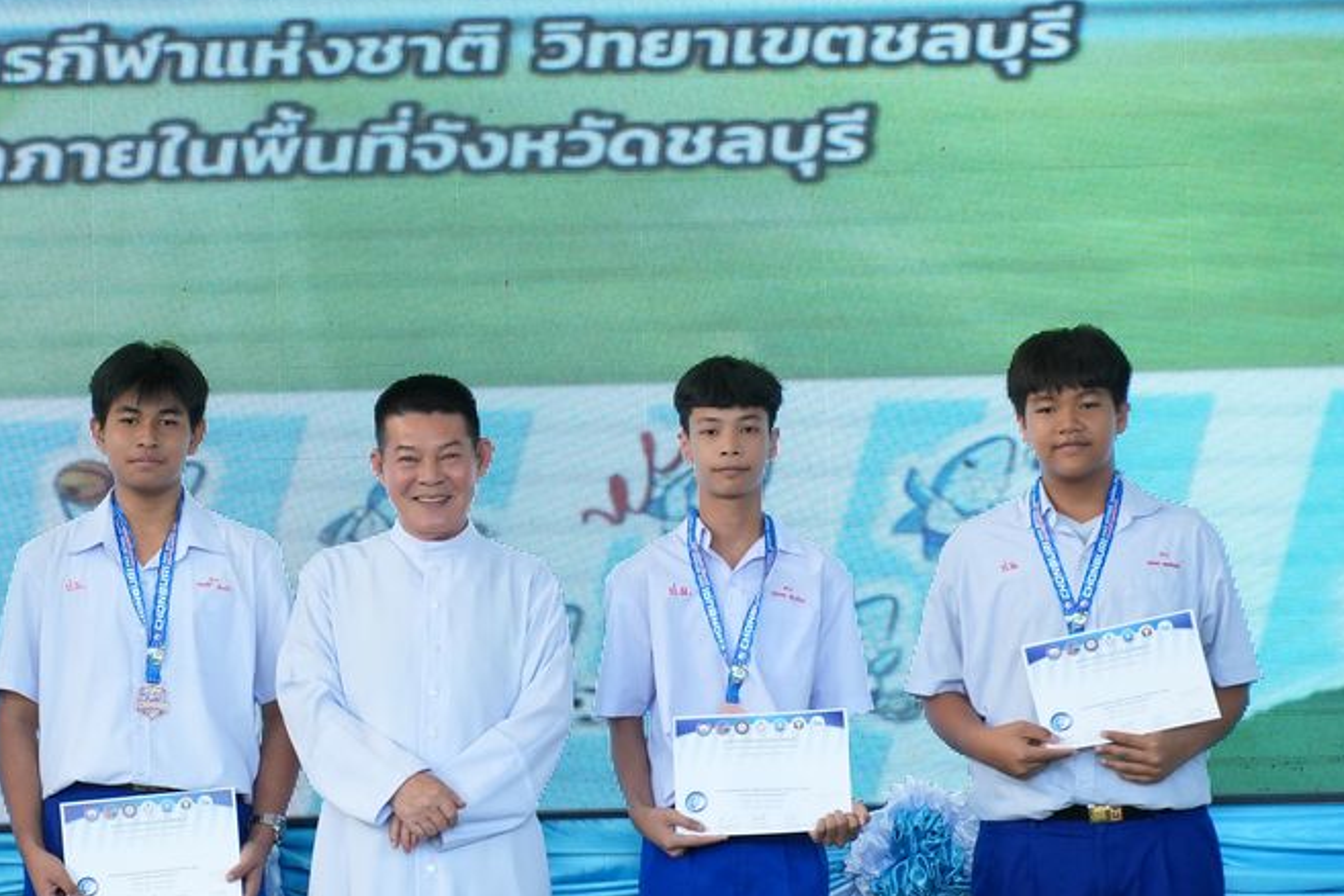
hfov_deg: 8.0
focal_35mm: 257
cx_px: 377
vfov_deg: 5.3
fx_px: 9594
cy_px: 622
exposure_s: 1/125
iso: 1000
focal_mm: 100
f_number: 5.6
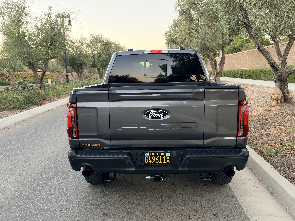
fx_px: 264
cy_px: 110
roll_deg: +2.1
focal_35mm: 31
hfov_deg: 58.4
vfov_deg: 45.4
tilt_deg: -8.5
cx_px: 148
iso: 250
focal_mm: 6.93
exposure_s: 1/95
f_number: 1.48
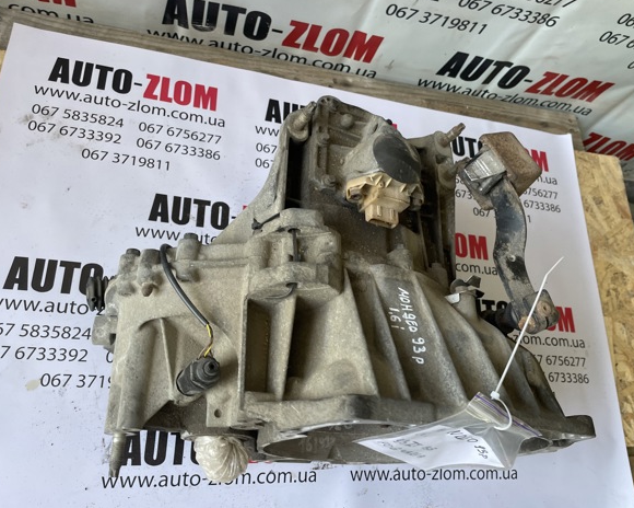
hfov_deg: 62.2
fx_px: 525
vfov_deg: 51.5
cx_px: 325
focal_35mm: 28
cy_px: 248
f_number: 1.6
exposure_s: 1/121
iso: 100
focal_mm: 4.2
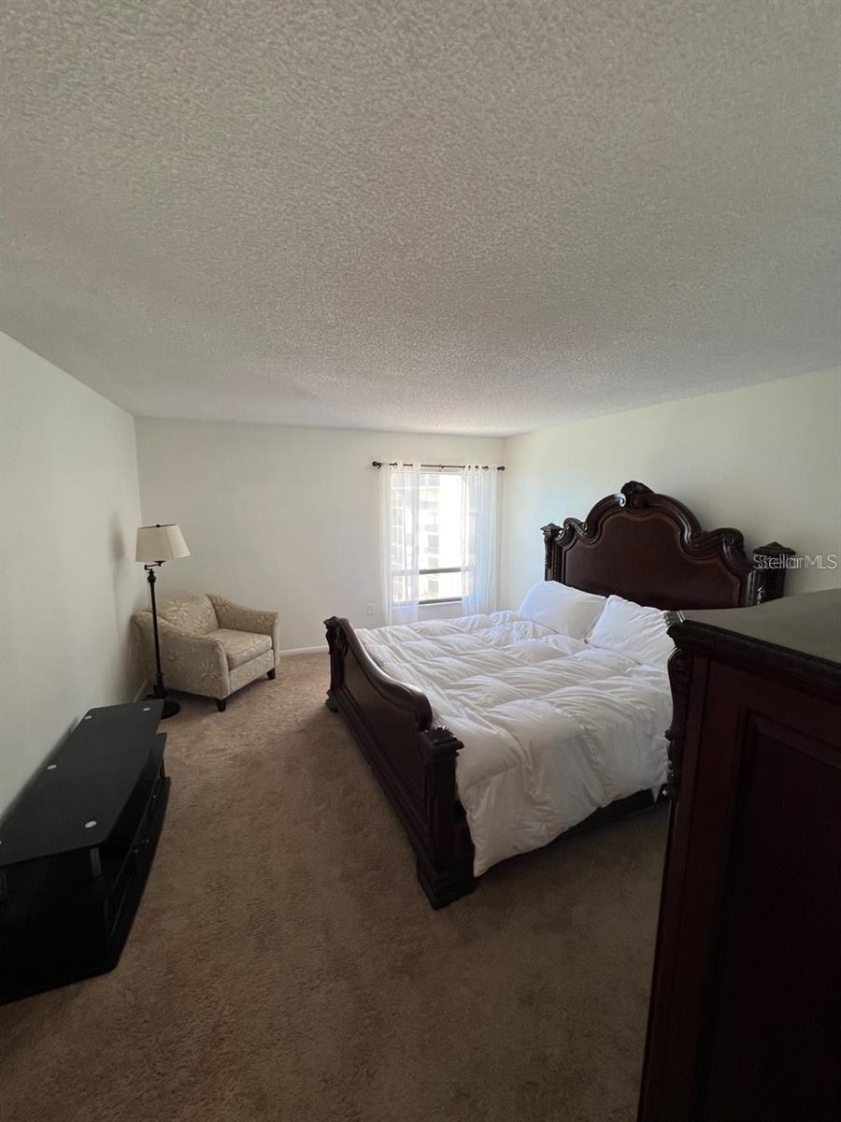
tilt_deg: -8.8
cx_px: 420
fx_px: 421
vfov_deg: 106.2
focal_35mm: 13
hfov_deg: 89.9
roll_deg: -0.8
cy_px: 561
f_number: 1.8
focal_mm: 1.57
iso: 50
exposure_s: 1/120
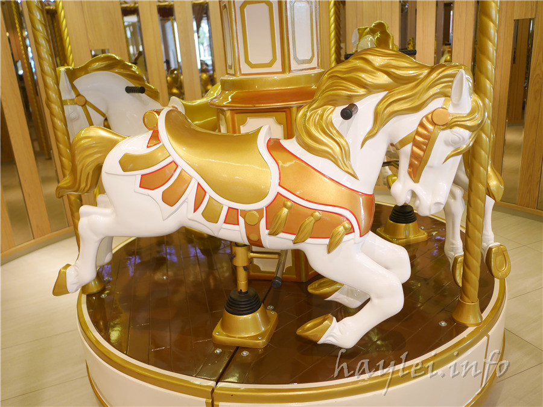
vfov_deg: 46.8
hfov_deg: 60.0
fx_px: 471
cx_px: 272
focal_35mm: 30
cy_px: 204
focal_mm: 15
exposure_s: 1/60
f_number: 1.7
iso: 400
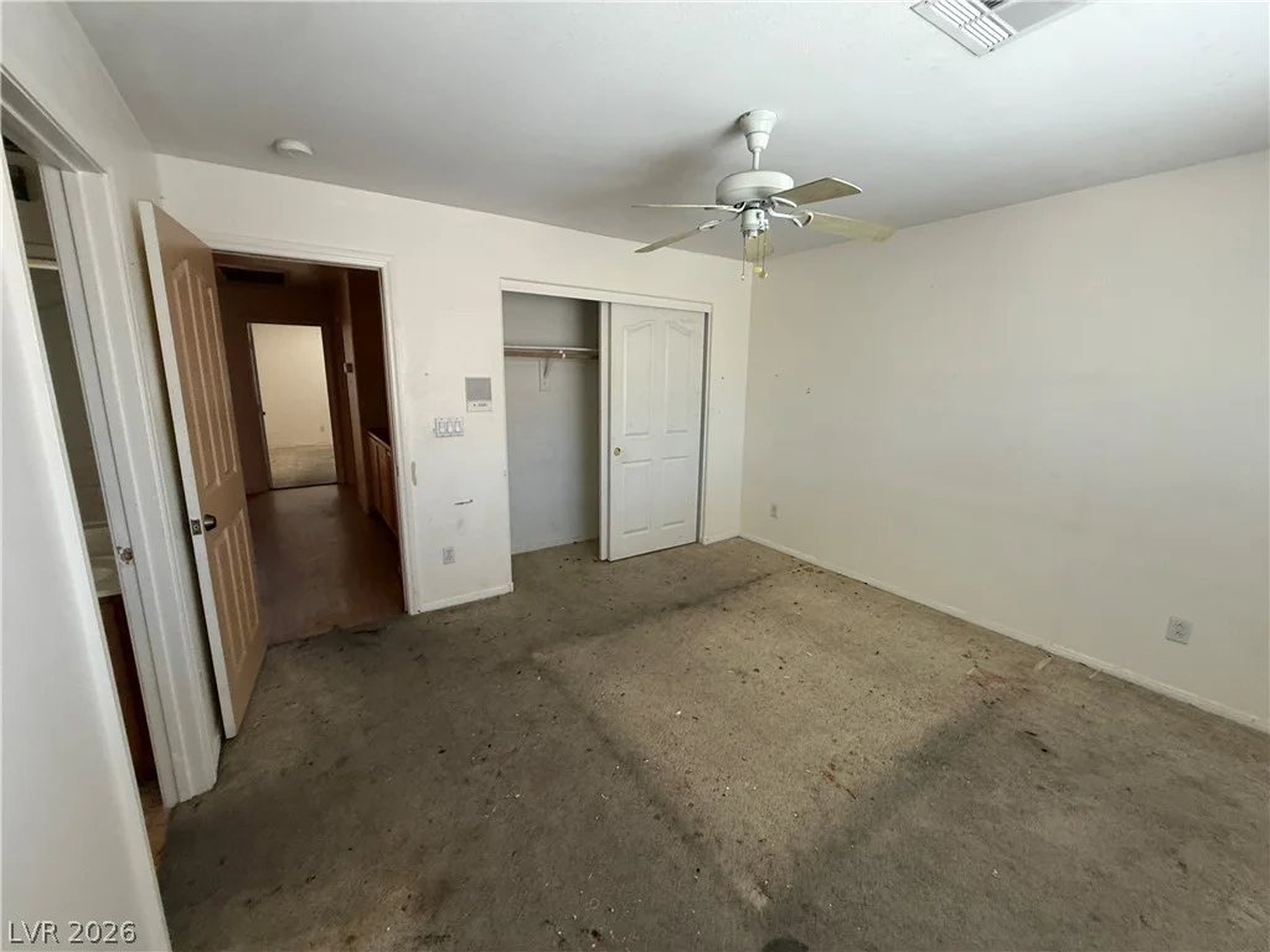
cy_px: 476
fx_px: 514
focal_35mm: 14
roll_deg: -2.9
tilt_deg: -10.9
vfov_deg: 85.7
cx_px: 635
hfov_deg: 102.1
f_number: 2.2
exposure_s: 1/97
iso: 320
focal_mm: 2.22
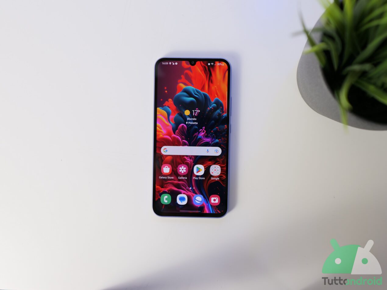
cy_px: 145
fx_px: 358
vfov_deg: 44.2
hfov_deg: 56.8
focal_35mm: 32
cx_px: 194
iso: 200
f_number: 2
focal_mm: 16
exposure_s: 1/125
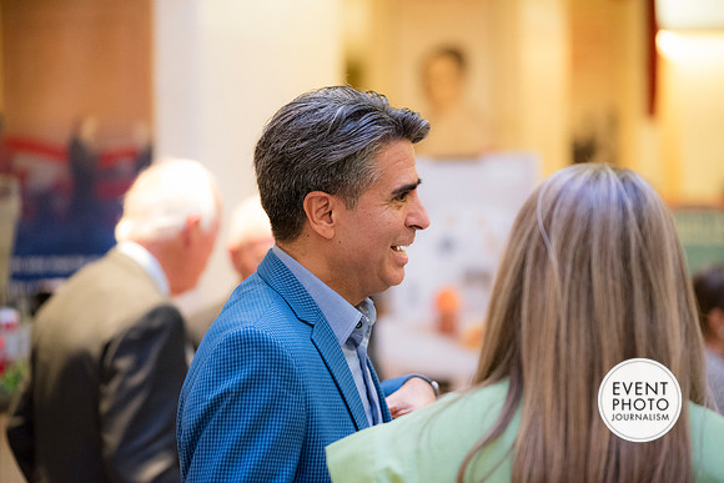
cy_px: 242
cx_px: 362
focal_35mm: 110
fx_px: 2213
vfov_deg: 12.5
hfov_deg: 18.6
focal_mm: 110
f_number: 2.8
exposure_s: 1/125
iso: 6400
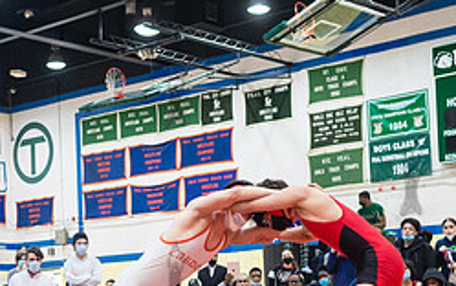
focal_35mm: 83
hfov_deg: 24.8
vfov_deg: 15.5
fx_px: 1032
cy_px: 272
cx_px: 174
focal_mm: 35
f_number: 3.5
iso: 4000
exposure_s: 1/320
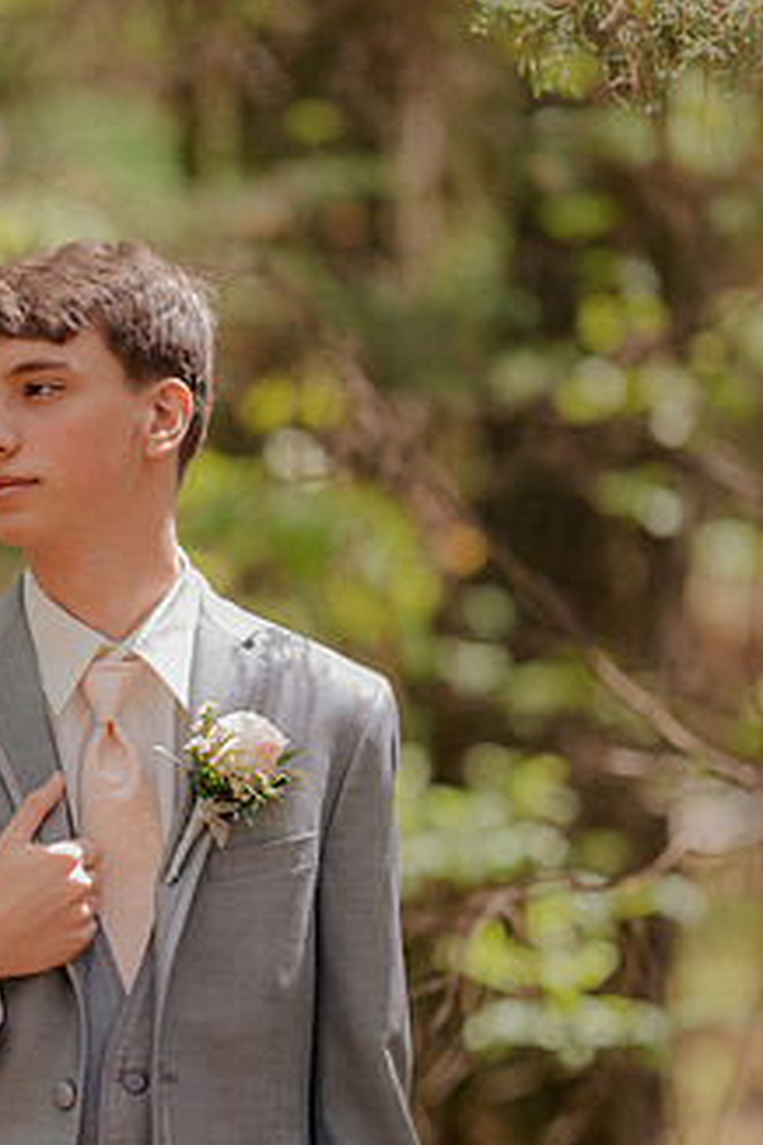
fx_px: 5913
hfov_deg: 7.4
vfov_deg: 11.1
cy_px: 662
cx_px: 74
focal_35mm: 186
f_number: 1.6
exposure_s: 1/500
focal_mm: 105
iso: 125
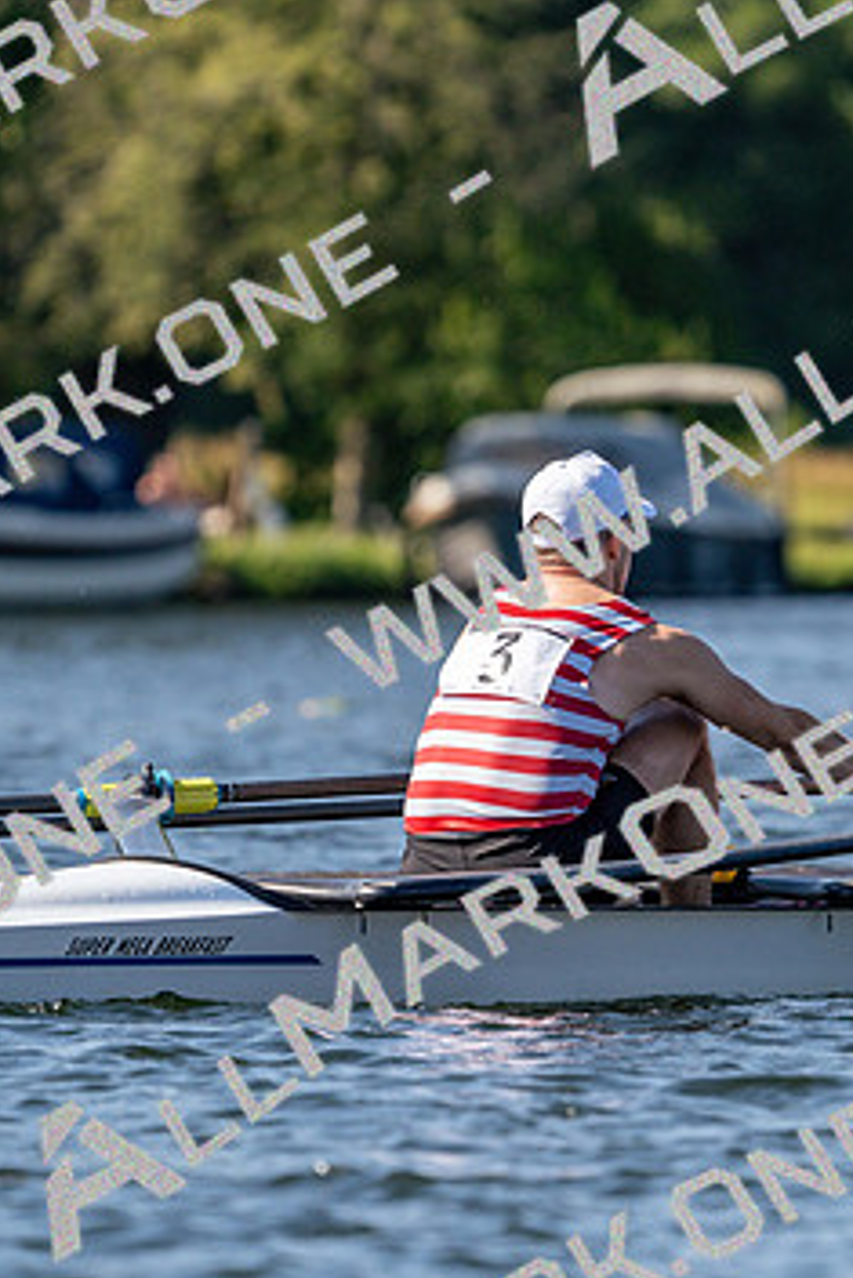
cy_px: 699
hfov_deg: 2.2
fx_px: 22332
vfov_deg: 3.3
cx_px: 777
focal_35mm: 629
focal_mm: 382
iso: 320
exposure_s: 1/1600
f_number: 6.3
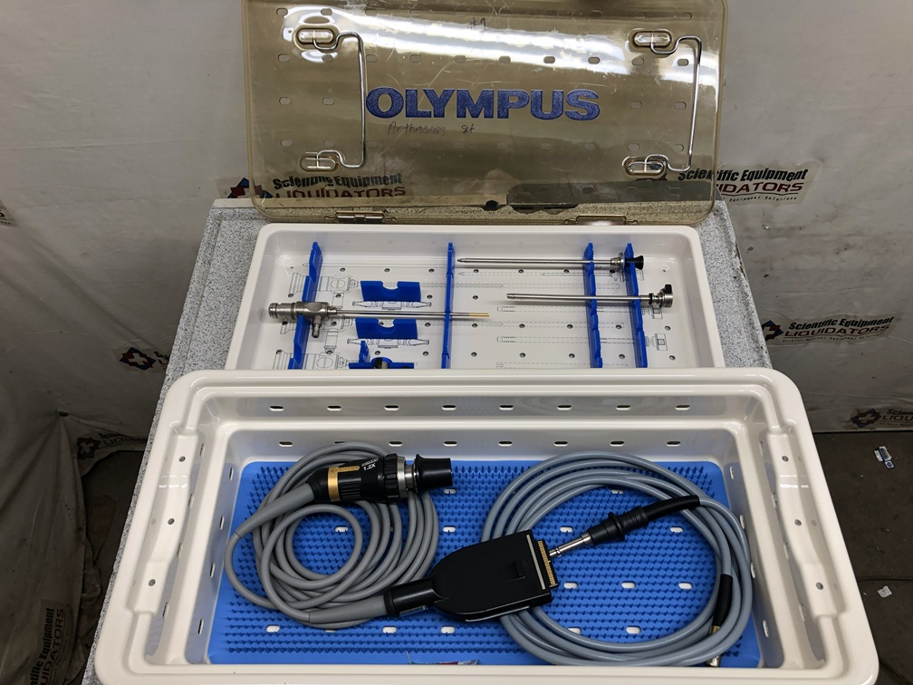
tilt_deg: -54.2
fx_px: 739
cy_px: 342
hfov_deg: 63.4
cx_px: 456
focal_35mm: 28
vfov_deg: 49.7
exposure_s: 1/120
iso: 64
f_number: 1.8
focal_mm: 3.99
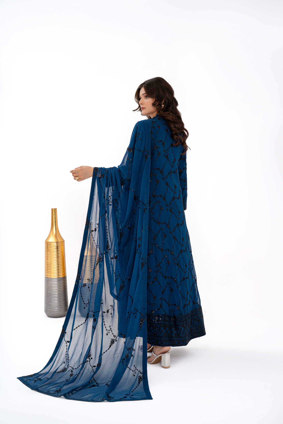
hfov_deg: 27.0
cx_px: 142
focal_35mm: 50
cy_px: 212
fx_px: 589
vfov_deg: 39.6
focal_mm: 50
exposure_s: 1/200
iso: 200
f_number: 5
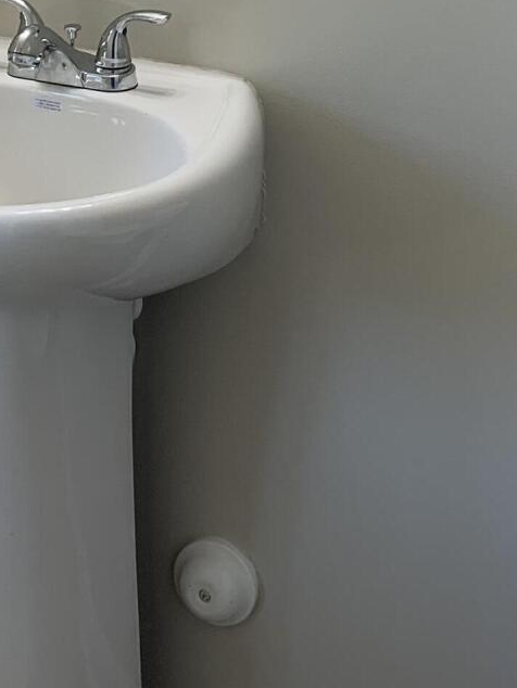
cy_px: -171
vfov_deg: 21.8
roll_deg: -0.8
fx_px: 1632
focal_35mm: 82
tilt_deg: -8.8
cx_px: 288
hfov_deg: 18.0
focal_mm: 4.25
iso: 40
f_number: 1.8
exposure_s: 1/120
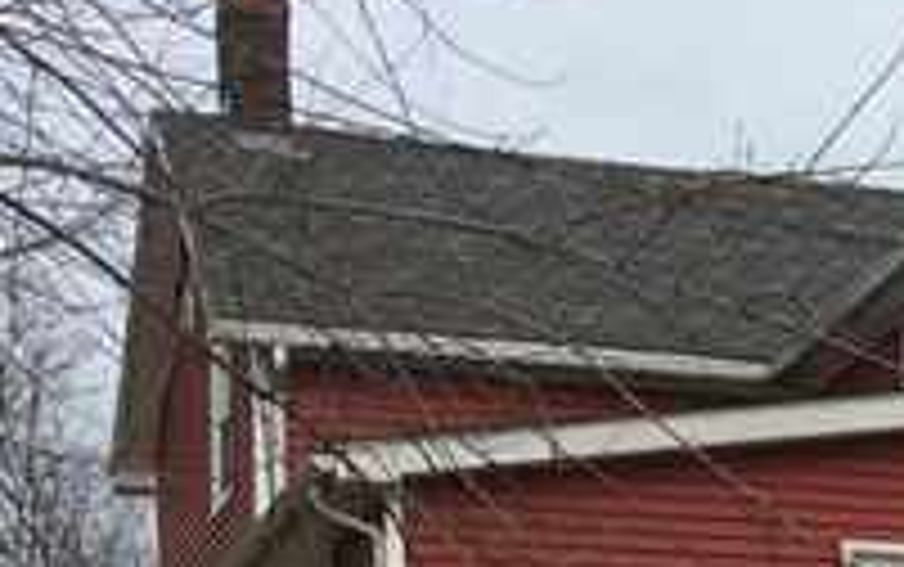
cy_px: 1084
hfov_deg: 11.0
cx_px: 1830
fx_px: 4266
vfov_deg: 7.3
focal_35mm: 173
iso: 32
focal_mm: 3.3
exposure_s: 1/1121
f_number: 2.4
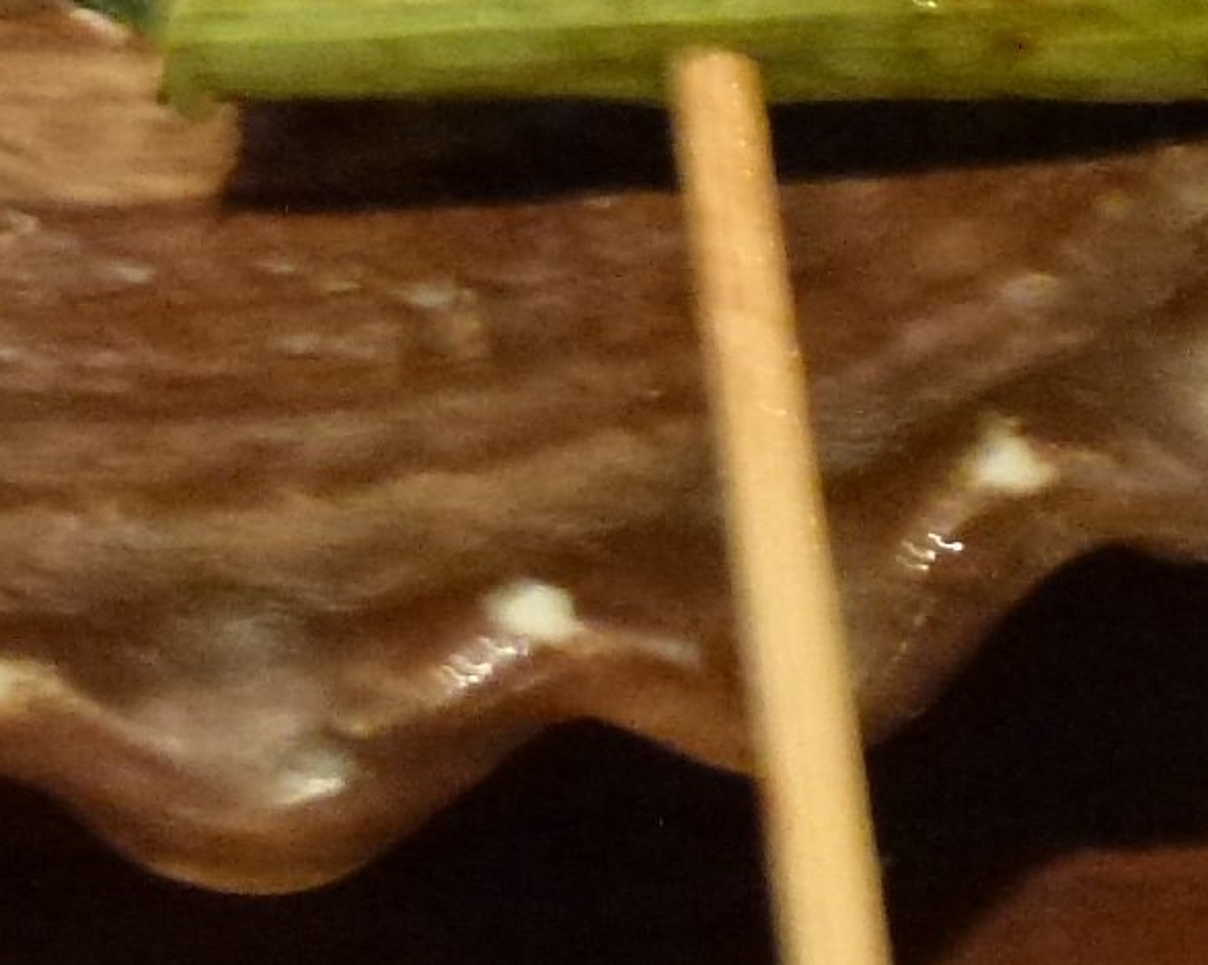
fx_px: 3646
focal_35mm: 102
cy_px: -485
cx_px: 74
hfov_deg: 18.4
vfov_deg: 14.1
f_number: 3.3
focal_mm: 4.3
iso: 400
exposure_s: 1/5
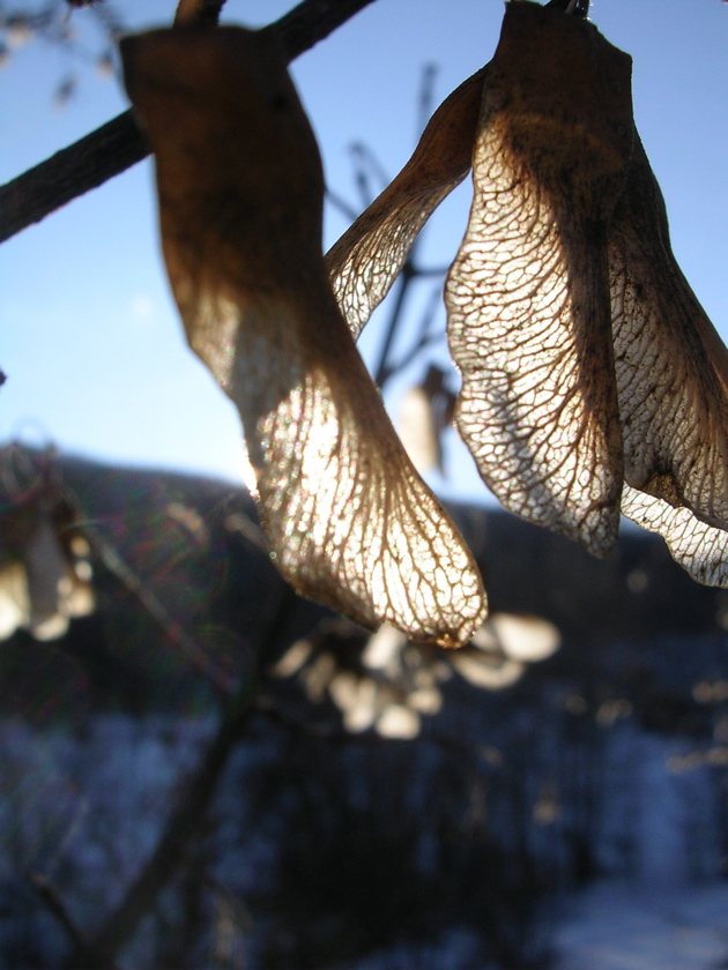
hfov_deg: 37.7
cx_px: 364
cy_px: 485
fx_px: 1066
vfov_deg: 49.0
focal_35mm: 38
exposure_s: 1/535
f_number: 5.6
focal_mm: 5.8
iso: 50
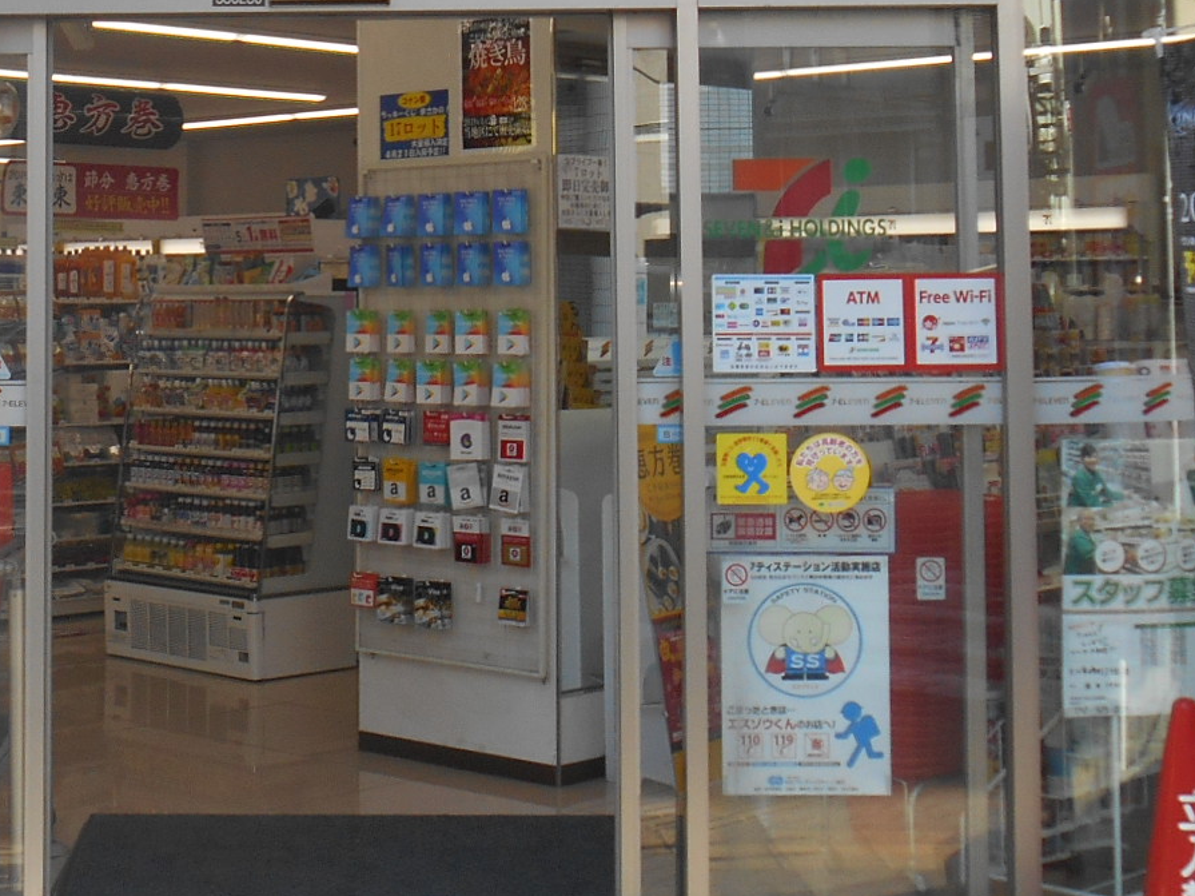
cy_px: 128
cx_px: 295
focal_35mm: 66
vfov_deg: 21.8
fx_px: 2278
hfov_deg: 28.9
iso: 80
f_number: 3.4
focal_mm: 4.7
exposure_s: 1/125
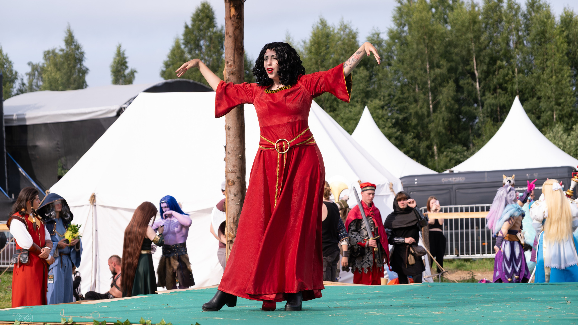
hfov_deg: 26.9
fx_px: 1211
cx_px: 288
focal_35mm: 79
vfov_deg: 15.3
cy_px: 159
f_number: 3.6
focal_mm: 50
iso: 200
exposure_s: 1/1600
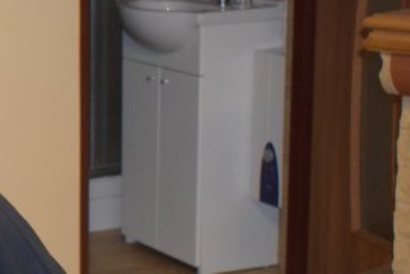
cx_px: -168
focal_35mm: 133
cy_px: 219
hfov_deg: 14.6
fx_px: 1515
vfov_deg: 10.3
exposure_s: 1/60
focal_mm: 30
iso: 3200
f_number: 4.2
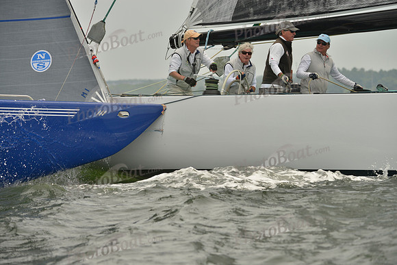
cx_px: 198
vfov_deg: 6.9
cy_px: 132
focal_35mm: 200
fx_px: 2206
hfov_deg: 10.3
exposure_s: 1/1250
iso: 280
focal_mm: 200
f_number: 7.1
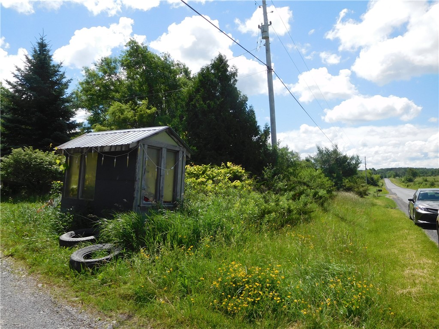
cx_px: 220
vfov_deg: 54.9
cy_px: 164
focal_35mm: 25
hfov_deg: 69.4
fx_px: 317
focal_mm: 4.5
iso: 125
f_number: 6.8
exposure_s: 1/400
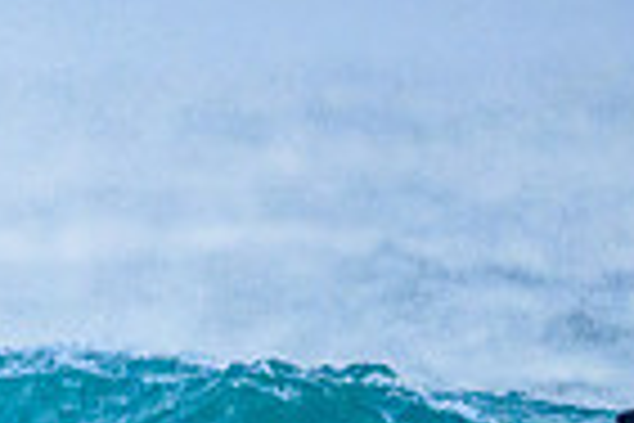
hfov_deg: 0.6
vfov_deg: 0.4
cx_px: -549
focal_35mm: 3371
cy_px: 502
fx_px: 59362
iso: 5000
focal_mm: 800
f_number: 6.3
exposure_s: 1/2500
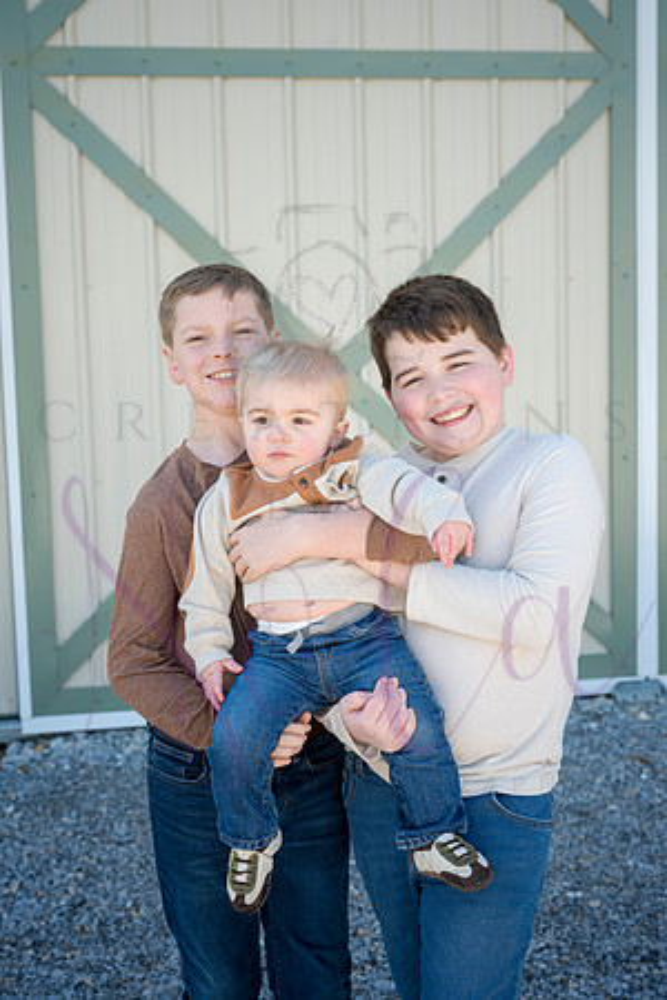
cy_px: 500
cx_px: 334
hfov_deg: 26.5
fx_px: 1417
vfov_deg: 38.9
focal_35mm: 51
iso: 400
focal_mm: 51
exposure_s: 1/640
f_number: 5
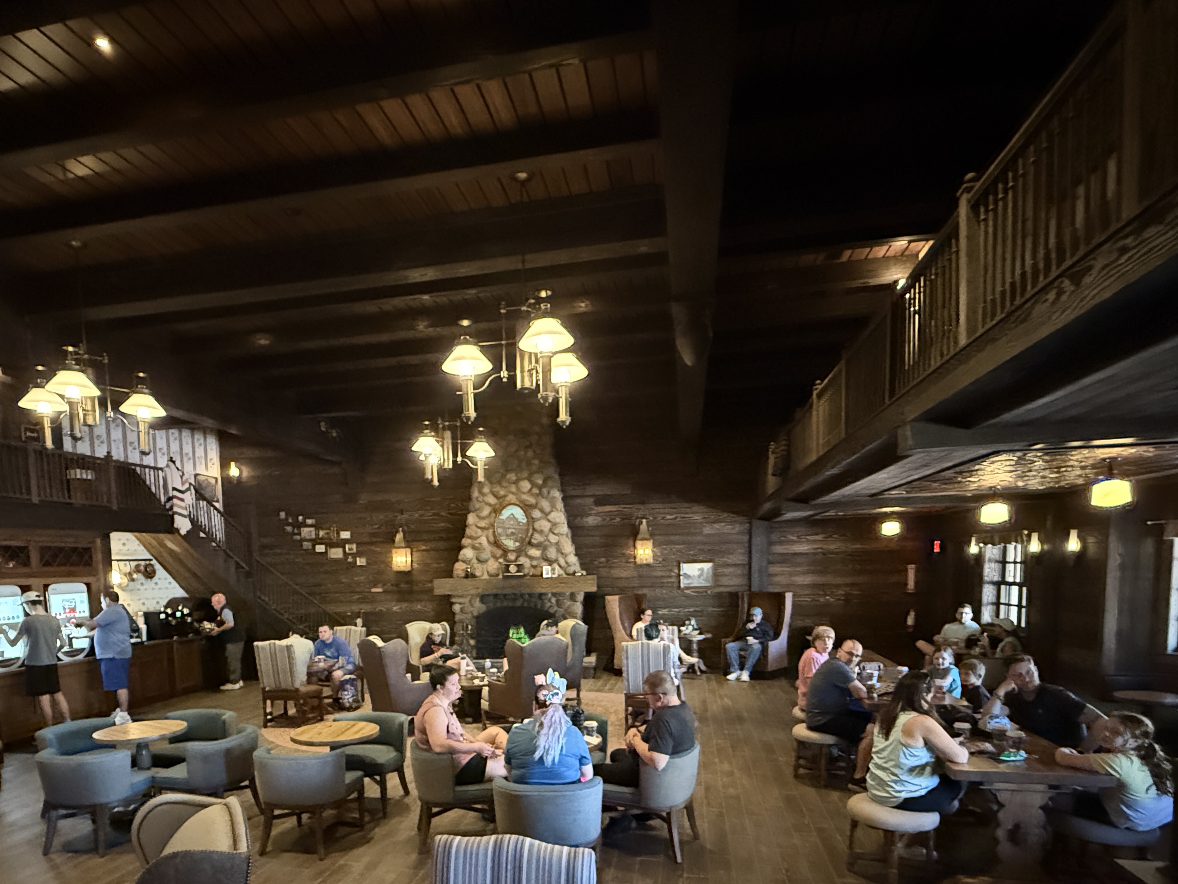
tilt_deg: -4.9
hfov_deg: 78.8
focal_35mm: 21
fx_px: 715
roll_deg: +0.6
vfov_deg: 60.9
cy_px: 630
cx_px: 531
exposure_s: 1/30
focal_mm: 2.22
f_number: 2.2
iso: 1250
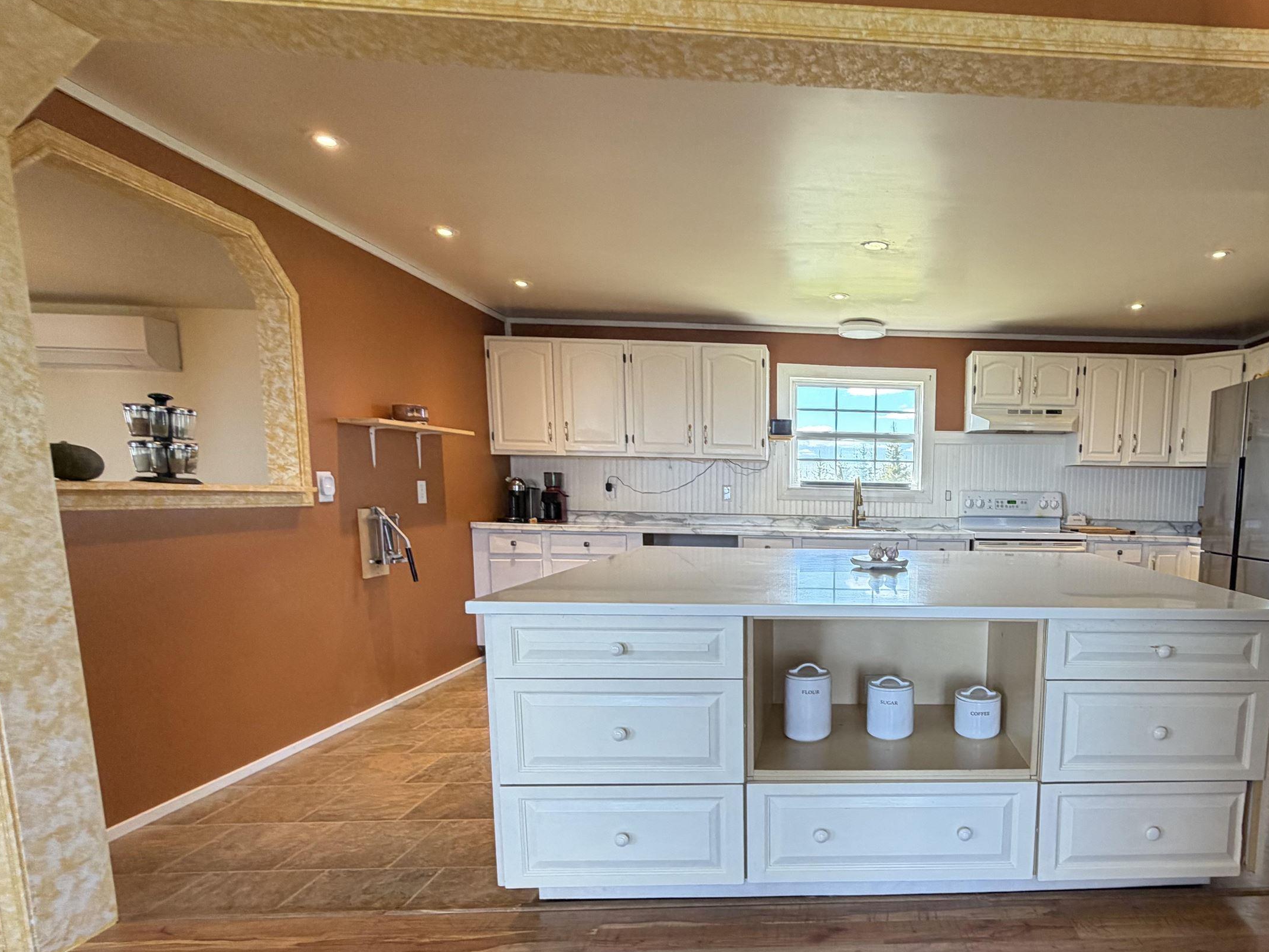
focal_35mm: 20
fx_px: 733
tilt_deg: -7.7
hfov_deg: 78.0
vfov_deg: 65.1
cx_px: 884
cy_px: 589
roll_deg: -0.7
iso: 200
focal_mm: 2.22
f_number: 2.2
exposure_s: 1/60
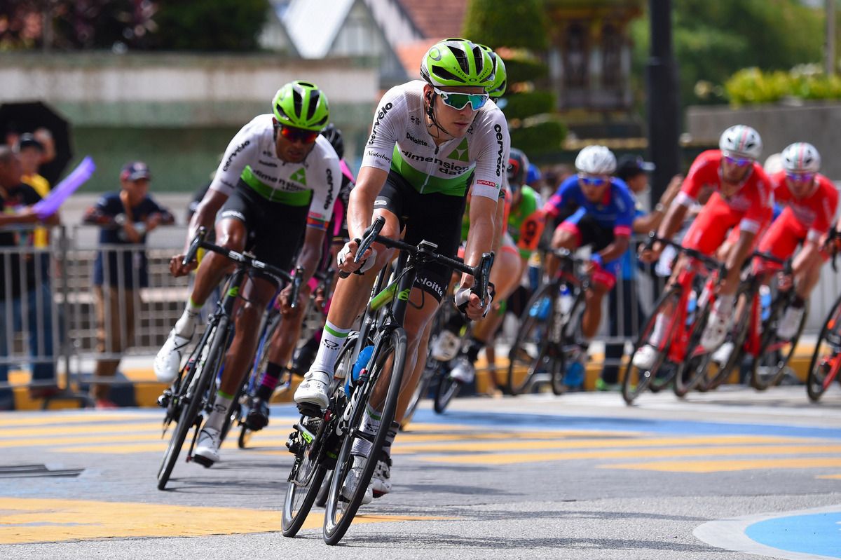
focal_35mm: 260
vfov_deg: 5.3
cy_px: 280
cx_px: 420
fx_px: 6071
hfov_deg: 7.9
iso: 500
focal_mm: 260
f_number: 6.3
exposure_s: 1/1600
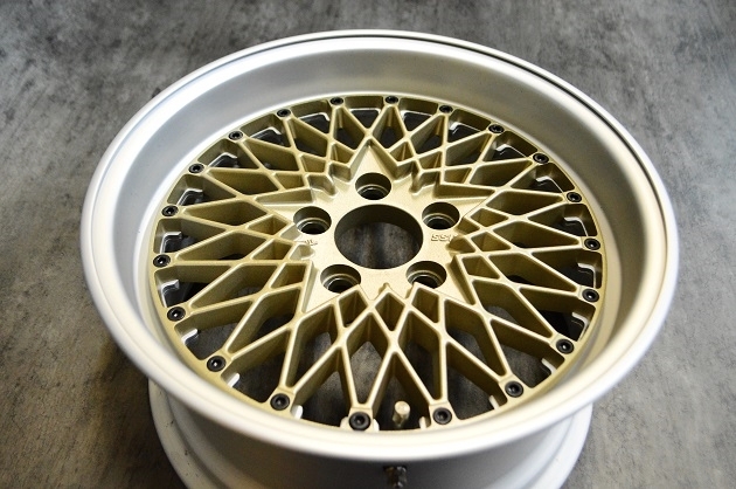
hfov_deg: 57.3
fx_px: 674
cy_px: 244
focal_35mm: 33
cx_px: 368
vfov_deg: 39.8
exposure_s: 1/60
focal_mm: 22
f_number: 4
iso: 3200
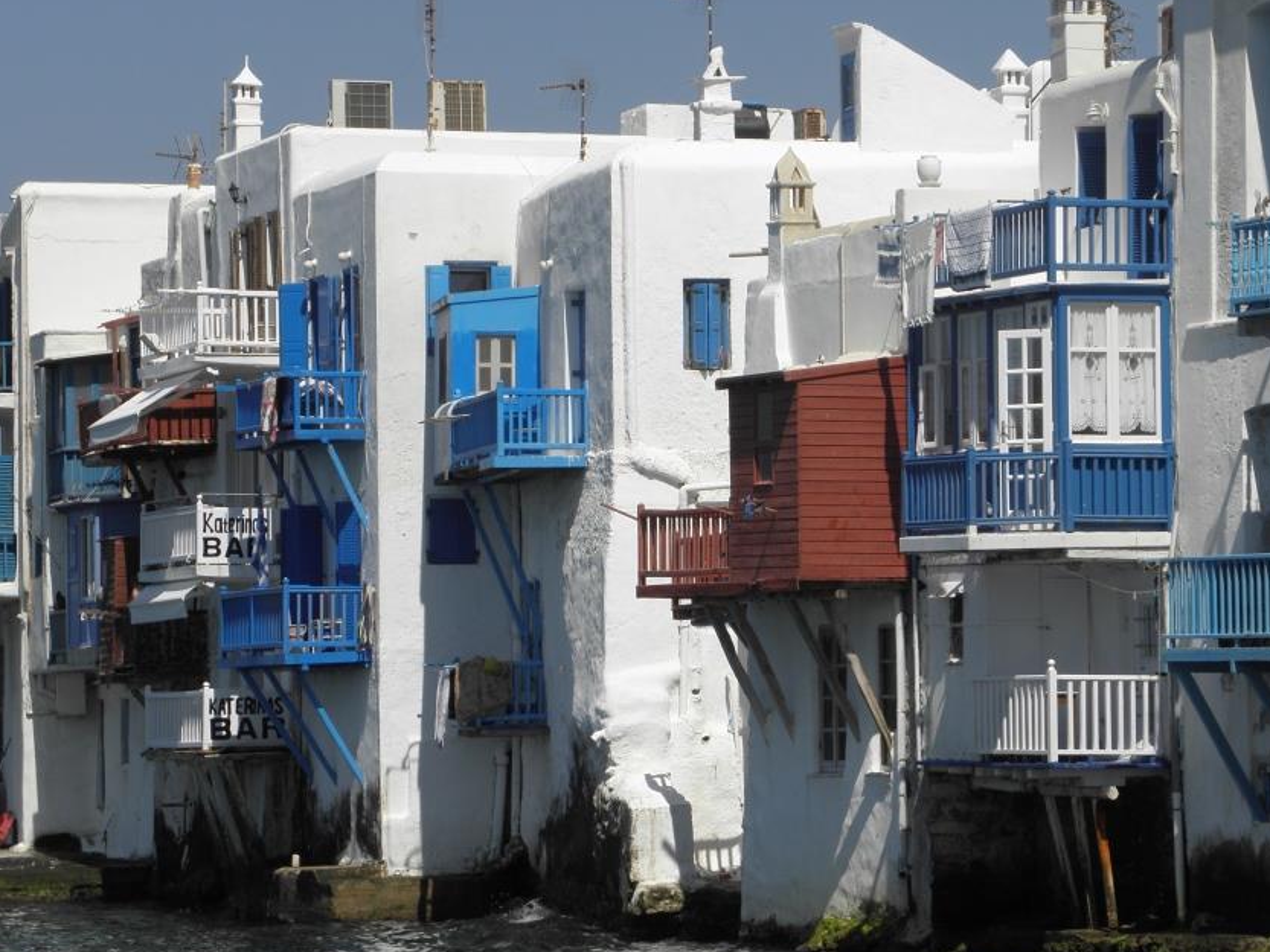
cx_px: 778
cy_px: 529
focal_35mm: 177
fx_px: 6495
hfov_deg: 11.2
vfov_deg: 8.4
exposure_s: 1/640
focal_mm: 25.65
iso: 64
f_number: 5.6
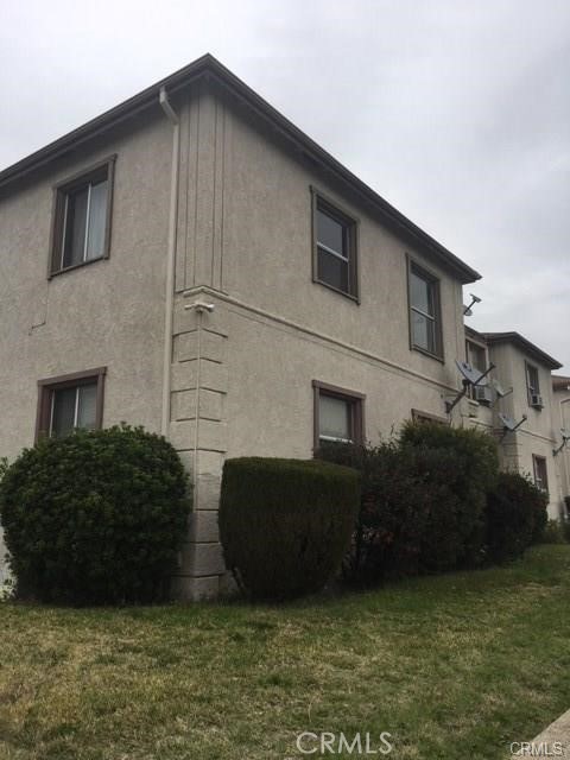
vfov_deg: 61.7
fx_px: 637
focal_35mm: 29
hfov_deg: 48.2
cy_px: 380
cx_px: 285
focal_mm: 4.15
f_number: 2.2
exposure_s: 1/1637
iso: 25
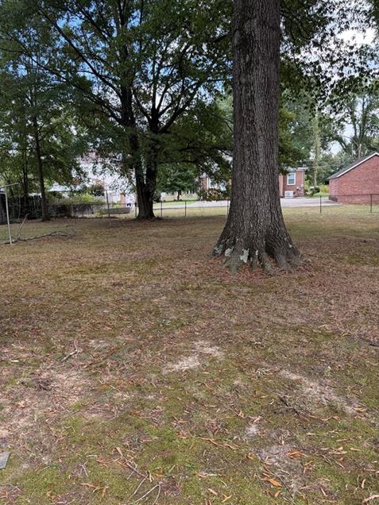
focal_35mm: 29
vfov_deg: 61.5
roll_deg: +3.3
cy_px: 279
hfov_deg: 47.9
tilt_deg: -11.0
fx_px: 423
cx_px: 152
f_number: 1.78
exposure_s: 1/381
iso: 100
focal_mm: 6.76
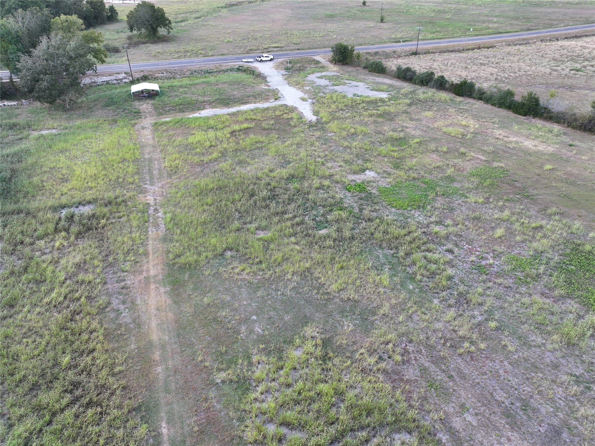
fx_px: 412
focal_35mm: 24
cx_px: 298
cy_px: 223
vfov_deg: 56.8
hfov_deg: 71.6
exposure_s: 1/320
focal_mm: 12.29
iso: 100
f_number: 2.8
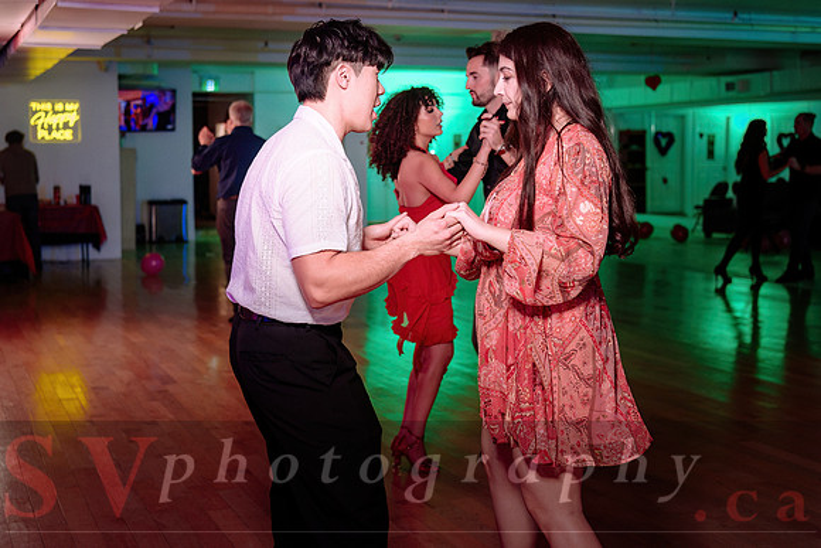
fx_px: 1146
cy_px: 228
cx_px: 383
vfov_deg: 26.8
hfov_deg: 39.4
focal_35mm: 50
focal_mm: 42
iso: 640
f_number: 3.2
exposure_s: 1/125
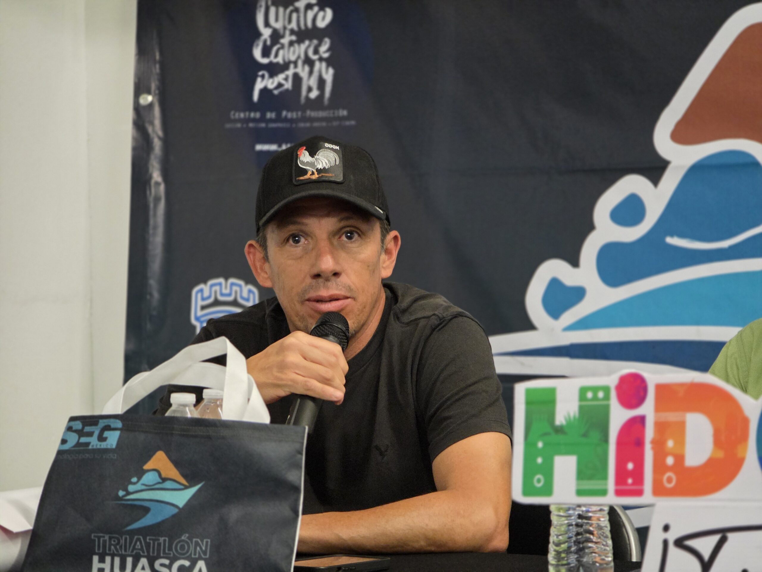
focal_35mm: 115
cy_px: 286
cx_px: 381
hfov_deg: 17.1
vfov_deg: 12.9
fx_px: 2531
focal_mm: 18.6
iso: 1600
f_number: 3.4
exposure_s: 1/30
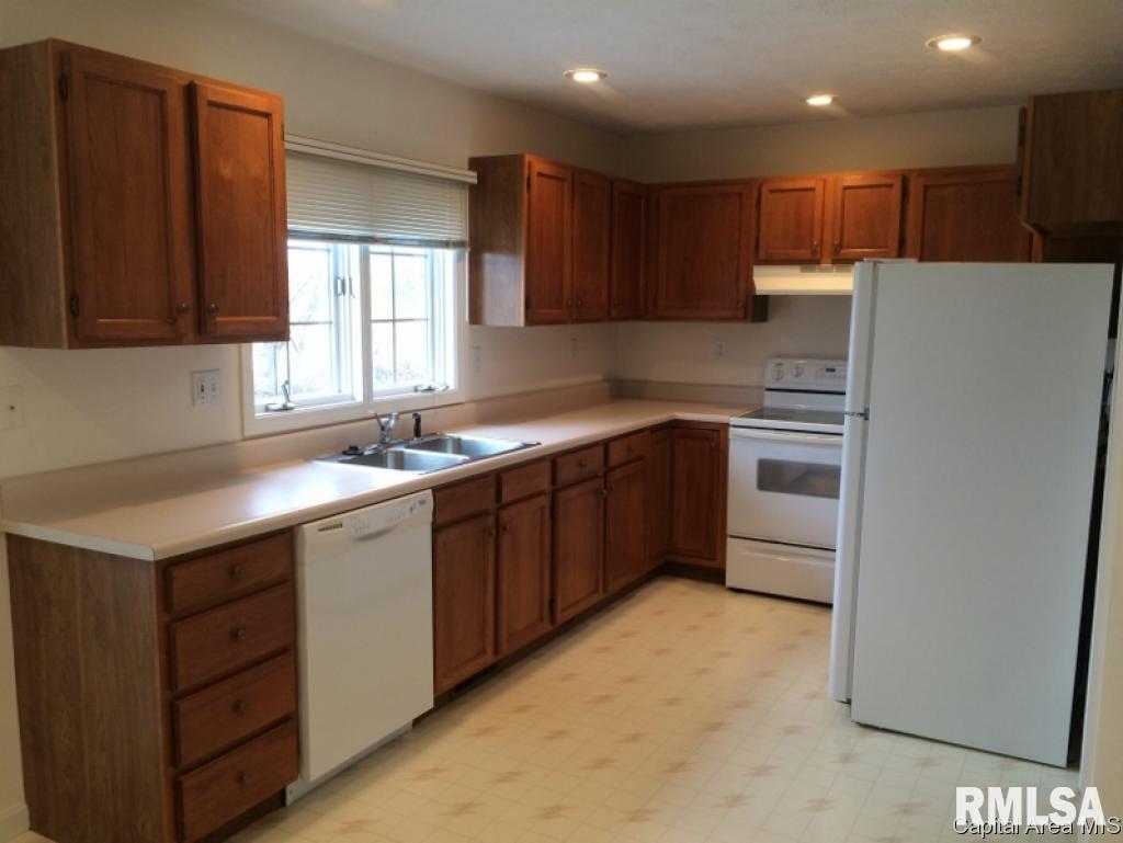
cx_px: 562
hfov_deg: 59.9
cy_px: 422
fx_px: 974
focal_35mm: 30
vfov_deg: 46.8
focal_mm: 4.12
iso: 50
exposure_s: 1/30
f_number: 2.2
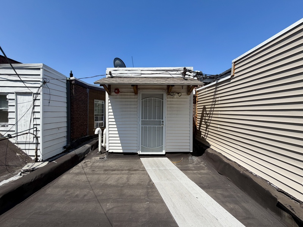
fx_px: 123
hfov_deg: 102.1
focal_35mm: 14
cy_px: 114
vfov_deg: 85.7
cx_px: 152
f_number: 2.2
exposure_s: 1/770
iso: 20
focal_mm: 2.22
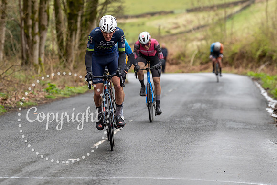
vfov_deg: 5.8
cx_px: 117
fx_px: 1818
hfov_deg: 8.7
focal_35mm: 236
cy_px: 49
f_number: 3.5
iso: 500
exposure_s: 1/1000
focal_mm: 148
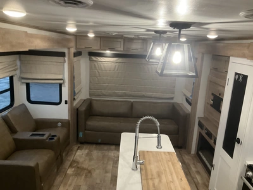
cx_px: 126
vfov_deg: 48.2
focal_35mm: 29
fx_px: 212
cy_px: 95
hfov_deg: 61.7
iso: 320
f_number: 1.8
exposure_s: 1/48
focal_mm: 3
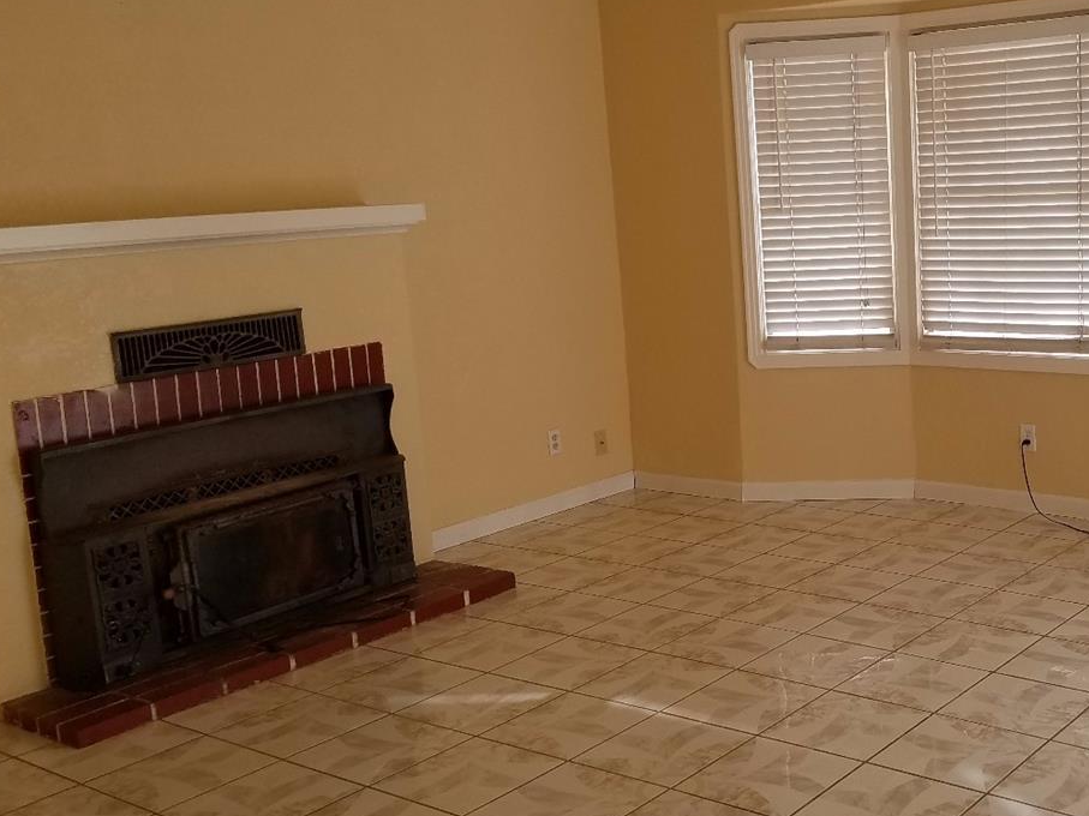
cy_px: 356
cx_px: 890
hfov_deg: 41.7
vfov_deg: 33.5
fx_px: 1353
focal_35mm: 43
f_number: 1.7
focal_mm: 4.2
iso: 50
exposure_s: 1/232
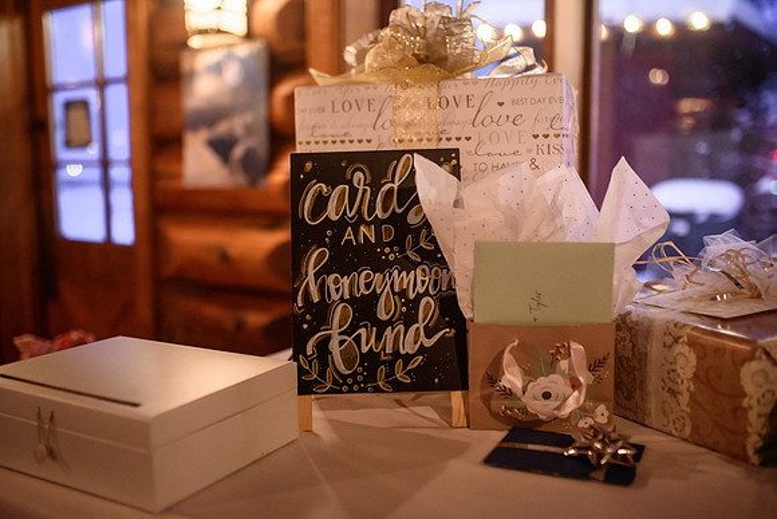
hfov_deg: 53.7
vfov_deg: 37.4
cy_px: 260
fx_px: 767
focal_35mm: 36
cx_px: 388
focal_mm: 35
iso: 2000
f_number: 1.8
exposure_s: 1/250
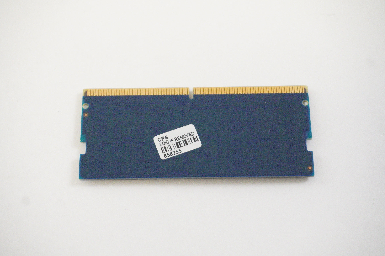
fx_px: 689
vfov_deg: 21.0
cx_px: 192
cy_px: 128
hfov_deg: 31.2
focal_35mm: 64
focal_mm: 43
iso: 8000
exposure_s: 1/250
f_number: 6.3
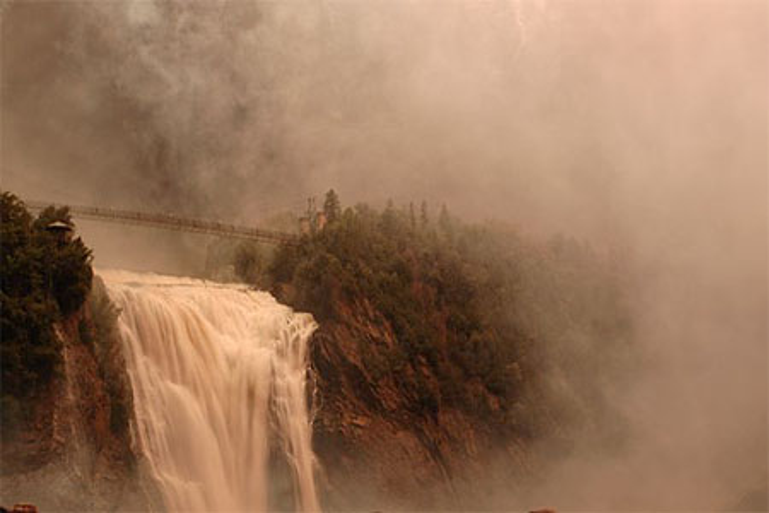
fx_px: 1762
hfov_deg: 24.6
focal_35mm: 82
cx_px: 384
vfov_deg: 16.6
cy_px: 256
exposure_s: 1/2.5
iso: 800
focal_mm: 55
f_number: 5.6
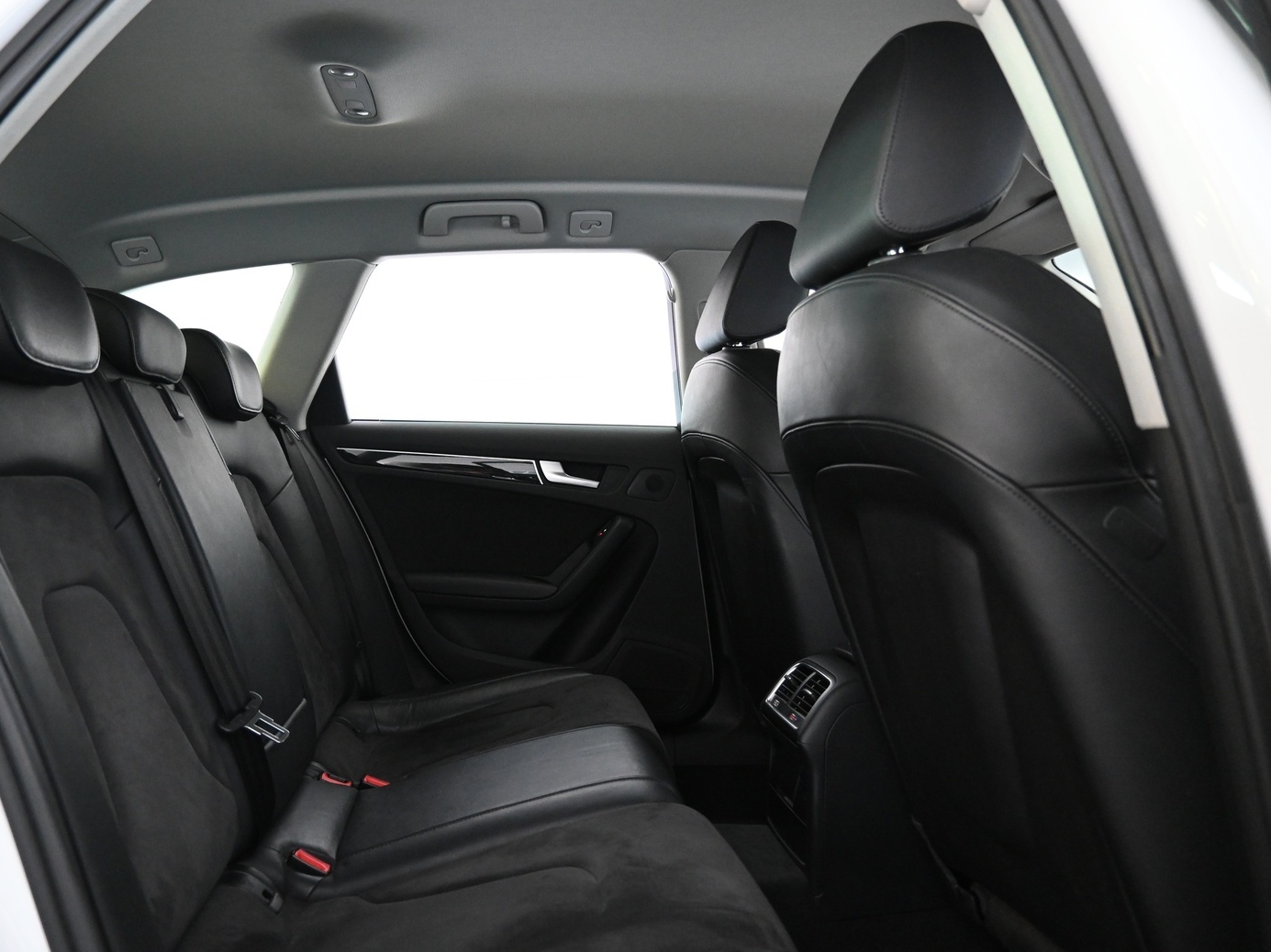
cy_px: 475
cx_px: 533
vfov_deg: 51.3
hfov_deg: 64.9
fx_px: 991
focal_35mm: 27
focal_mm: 16
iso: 3200
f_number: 3.5
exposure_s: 1/25
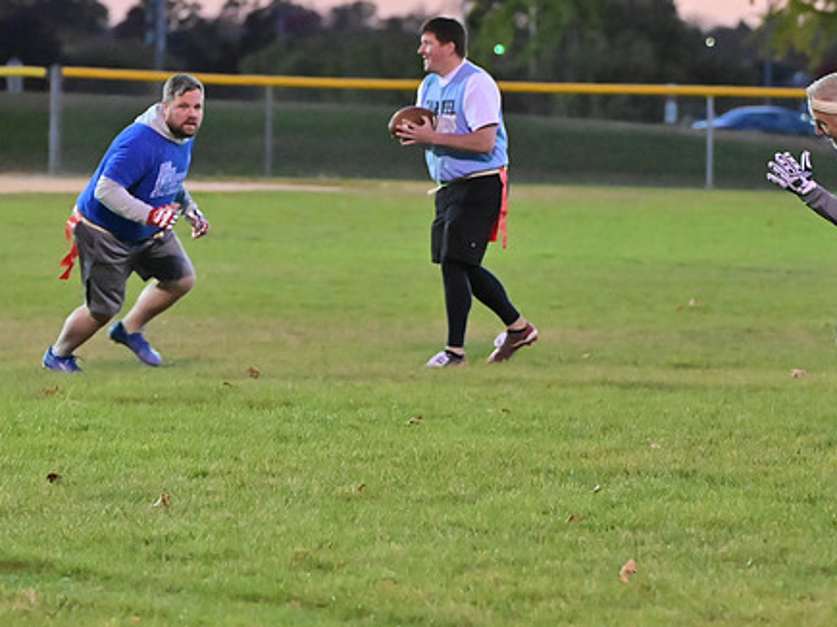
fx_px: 5801
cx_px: 339
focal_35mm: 240
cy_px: 274
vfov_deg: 6.2
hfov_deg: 8.3
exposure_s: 1/500
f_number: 4
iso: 6400
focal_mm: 125
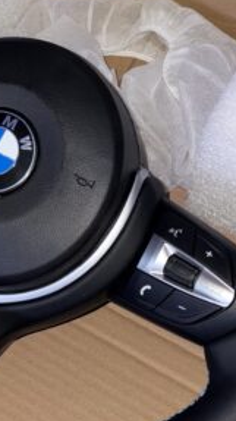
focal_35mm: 79
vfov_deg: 25.9
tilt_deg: -51.4
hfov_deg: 15.2
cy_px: 28
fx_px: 881
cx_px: 44
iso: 64
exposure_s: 1/19
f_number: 1.6
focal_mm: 5.96
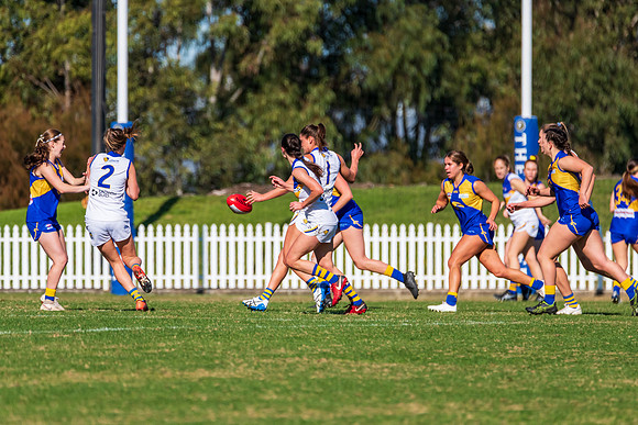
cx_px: 308
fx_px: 10369
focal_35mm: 585
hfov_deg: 3.5
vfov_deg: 2.4
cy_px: 213
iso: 800
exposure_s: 1/4000
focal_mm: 550
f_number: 8
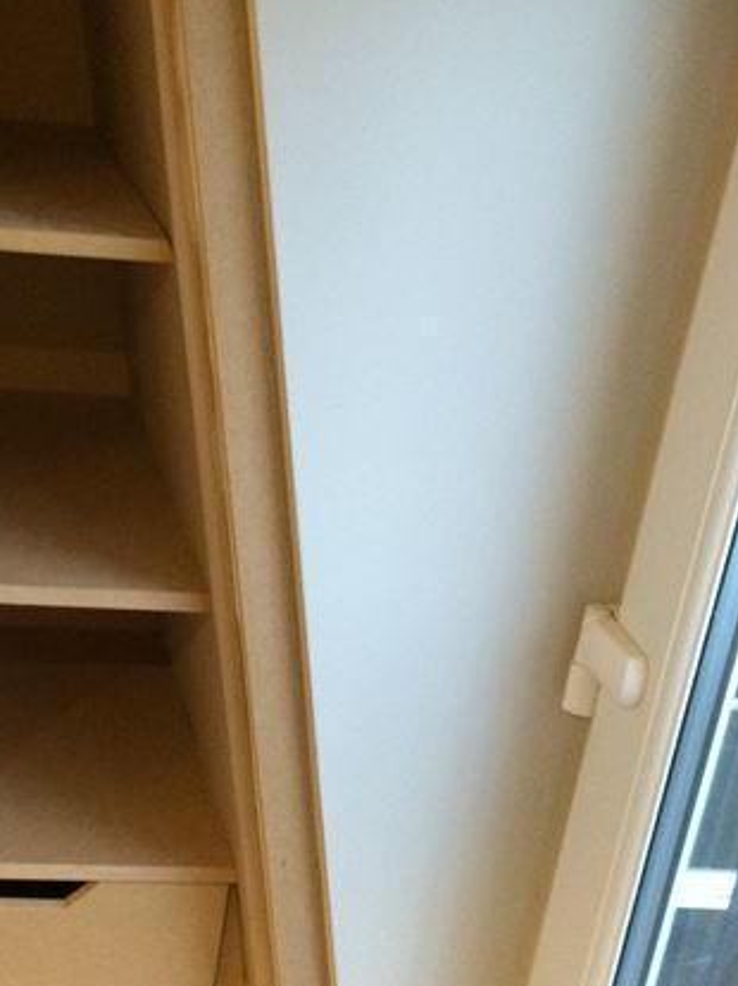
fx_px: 1650
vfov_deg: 33.2
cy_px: 507
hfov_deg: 24.5
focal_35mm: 58
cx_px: 86
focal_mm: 4.12
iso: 320
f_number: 2.2
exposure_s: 1/15
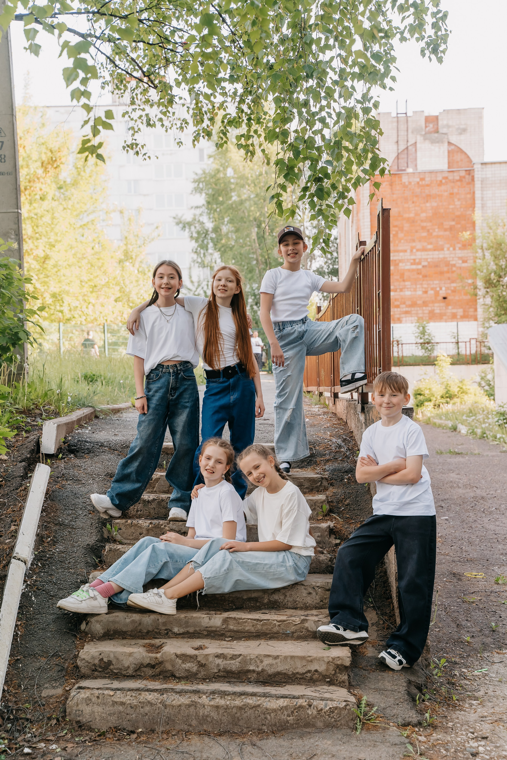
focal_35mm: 57
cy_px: 380
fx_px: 1204
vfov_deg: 35.1
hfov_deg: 23.8
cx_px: 254
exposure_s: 1/160
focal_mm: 57
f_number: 5
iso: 500
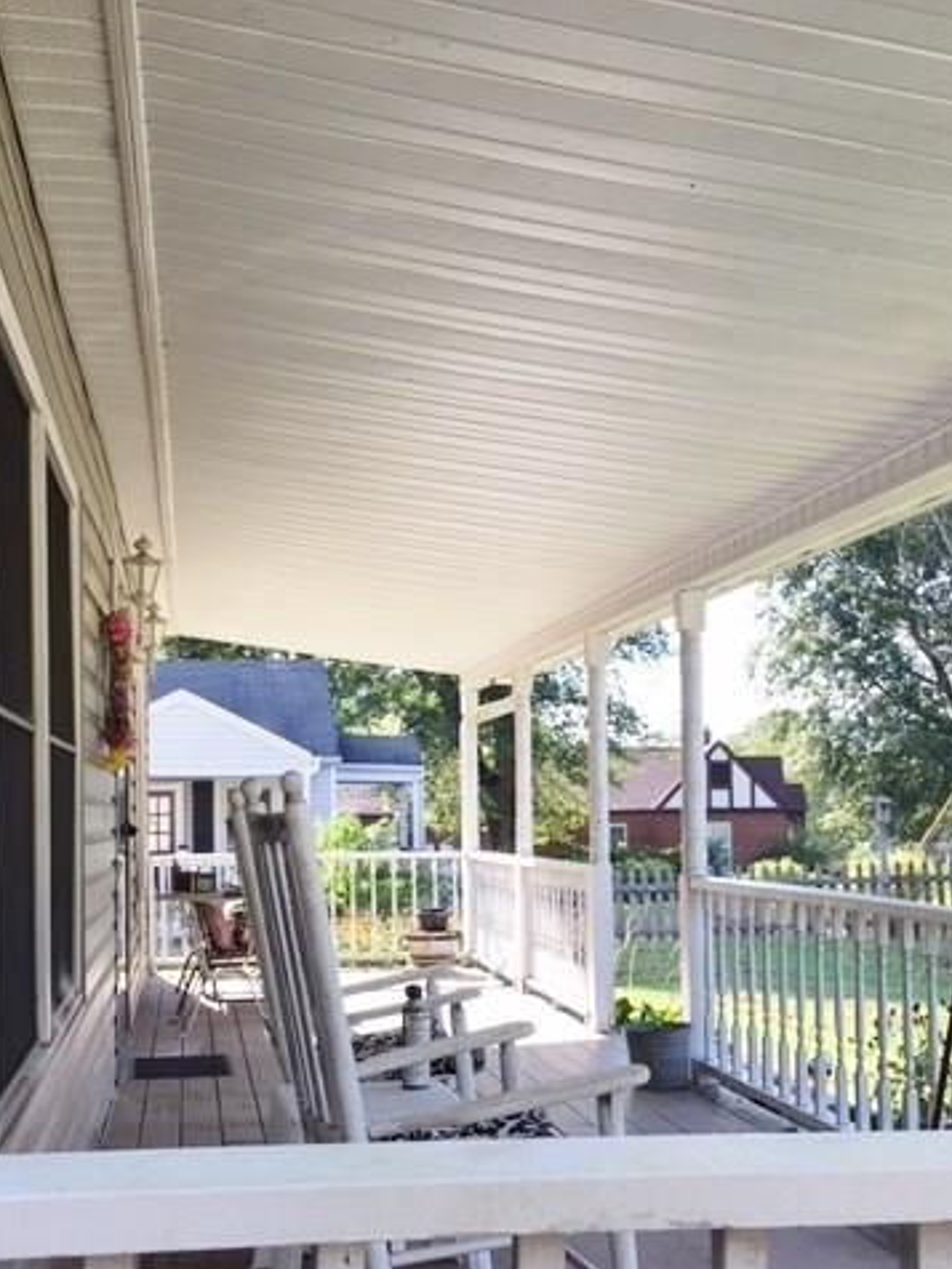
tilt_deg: +3.3
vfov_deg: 47.5
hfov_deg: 36.8
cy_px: 781
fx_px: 1430
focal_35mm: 39
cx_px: 413
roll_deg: -0.1
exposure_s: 1/231
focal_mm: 4.15
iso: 25
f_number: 2.2
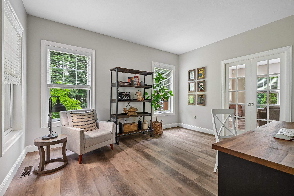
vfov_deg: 73.7
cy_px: 98
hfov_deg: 96.7
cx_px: 147
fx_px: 131
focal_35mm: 16
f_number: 8
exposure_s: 1/6
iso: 400
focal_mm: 16
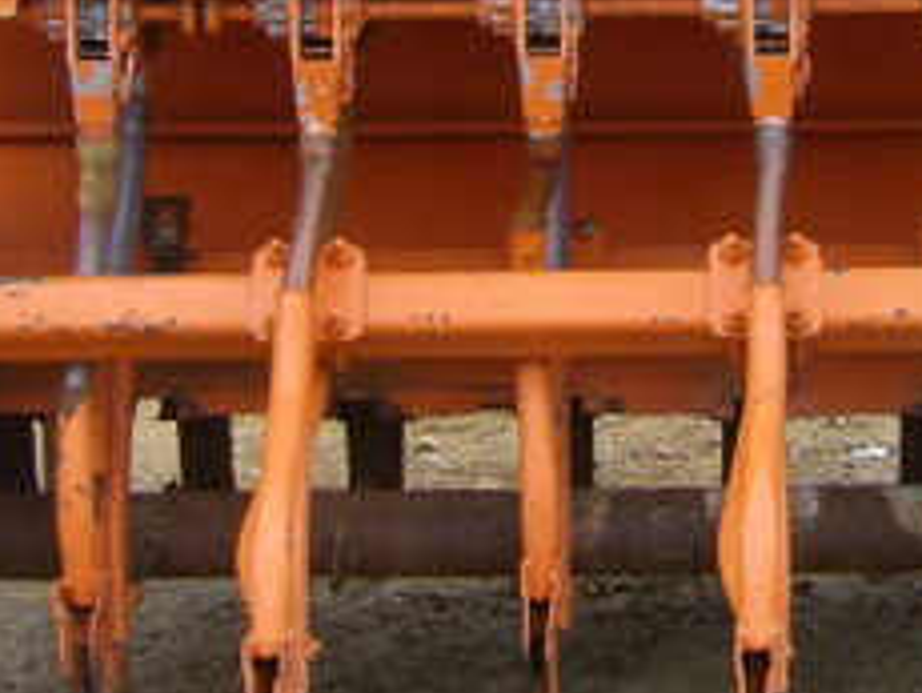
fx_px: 3520
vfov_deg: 11.2
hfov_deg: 14.8
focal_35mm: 132
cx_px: 722
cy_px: 164
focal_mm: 6.3
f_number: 3.5
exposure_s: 1/50
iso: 64
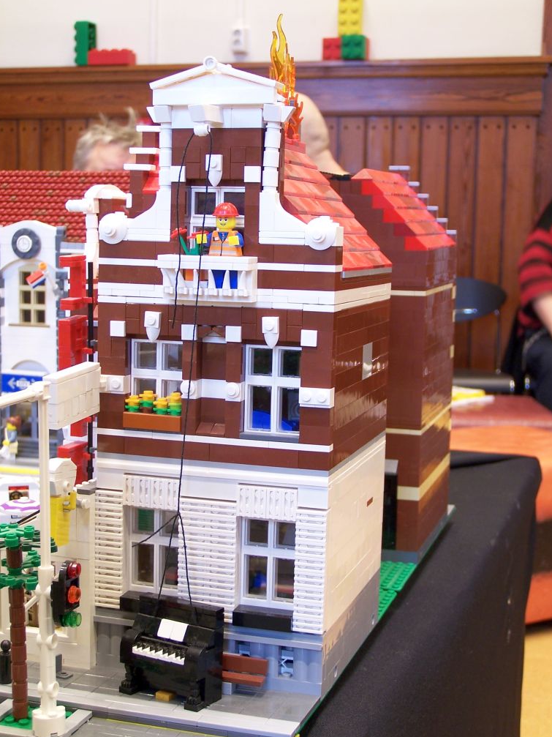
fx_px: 1276
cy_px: 367
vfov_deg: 32.2
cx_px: 275
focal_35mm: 60
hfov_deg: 24.4
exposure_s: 1/4
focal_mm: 9.8
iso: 80
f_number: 3.1
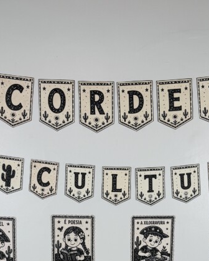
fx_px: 410
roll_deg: -0.9
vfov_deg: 32.3
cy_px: 265
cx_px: 111
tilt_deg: -13.2
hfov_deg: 28.6
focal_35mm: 53
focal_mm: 6.76
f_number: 1.78
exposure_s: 1/123
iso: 50
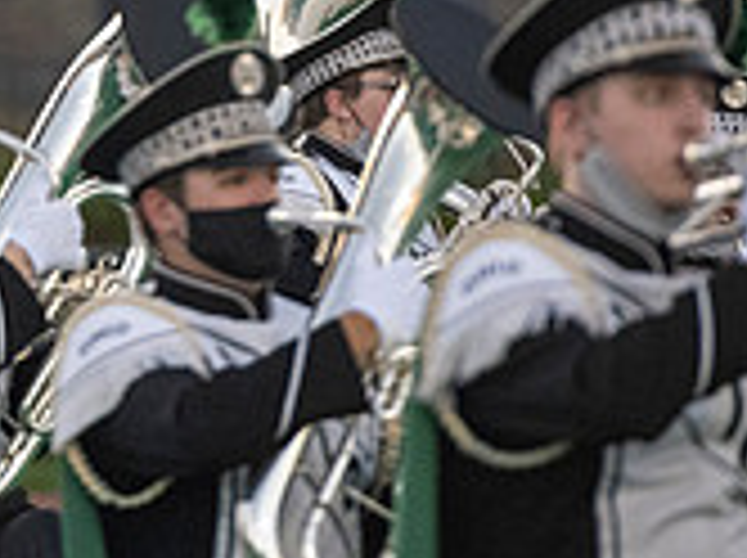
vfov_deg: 2.2
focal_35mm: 674
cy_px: 241
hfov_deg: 2.9
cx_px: -428
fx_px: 14524
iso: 5000
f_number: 4.5
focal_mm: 200
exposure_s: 1/5000
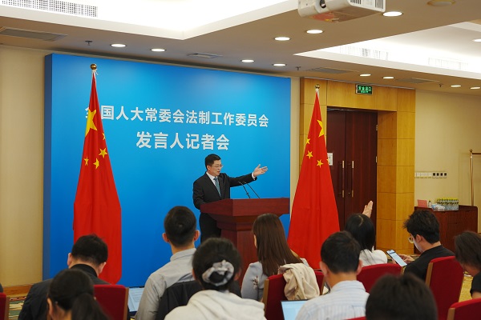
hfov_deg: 39.6
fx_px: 668
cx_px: 240
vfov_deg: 27.0
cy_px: 160
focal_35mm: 50
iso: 1000
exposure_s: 1/125
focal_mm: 50
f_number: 3.5
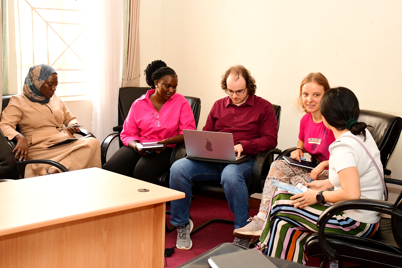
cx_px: 201
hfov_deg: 33.4
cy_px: 134
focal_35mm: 60
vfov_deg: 22.6
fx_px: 670
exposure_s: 1/200
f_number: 5.6
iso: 2500
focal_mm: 40
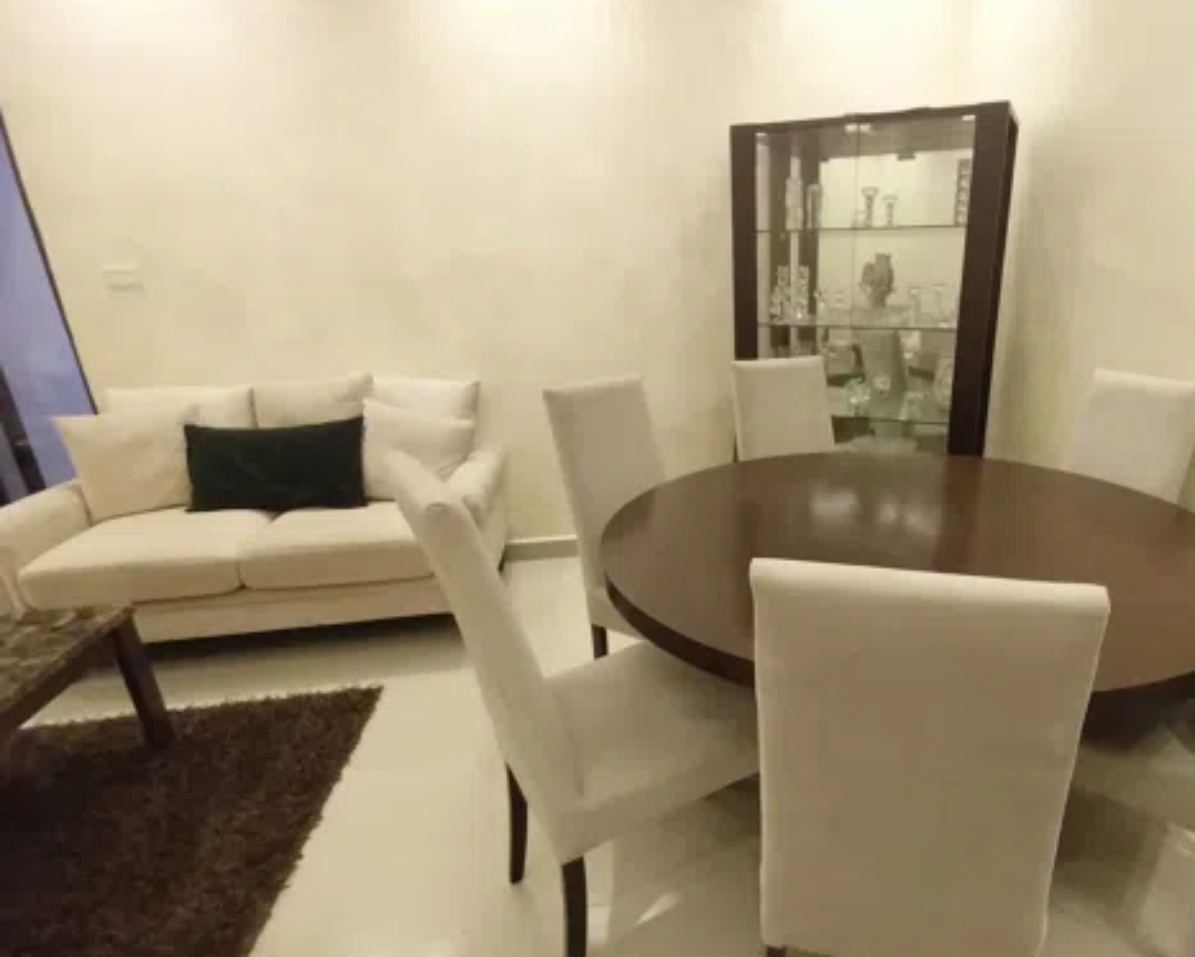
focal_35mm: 19
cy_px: 531
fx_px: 672
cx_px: 793
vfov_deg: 70.7
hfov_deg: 80.6
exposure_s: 1/33
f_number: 2.2
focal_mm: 1.3
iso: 160
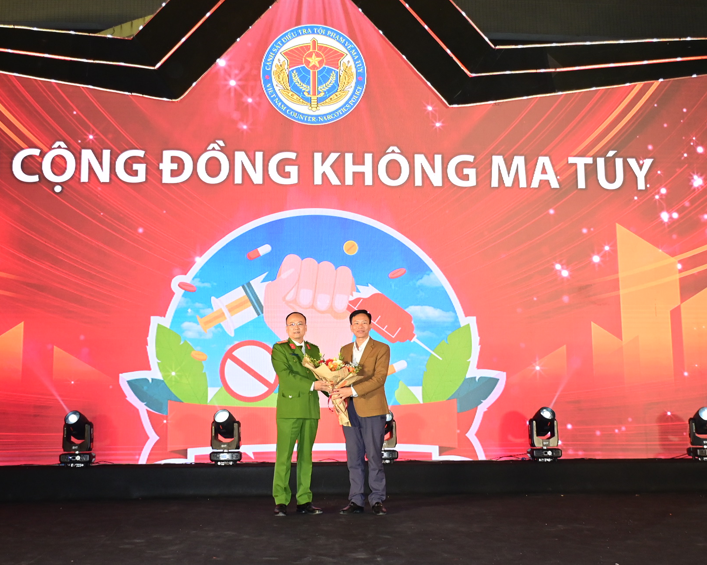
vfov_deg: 36.5
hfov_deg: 44.8
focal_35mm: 41
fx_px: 858
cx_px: 336
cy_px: 283
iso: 1600
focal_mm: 24
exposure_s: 1/200
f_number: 5.6
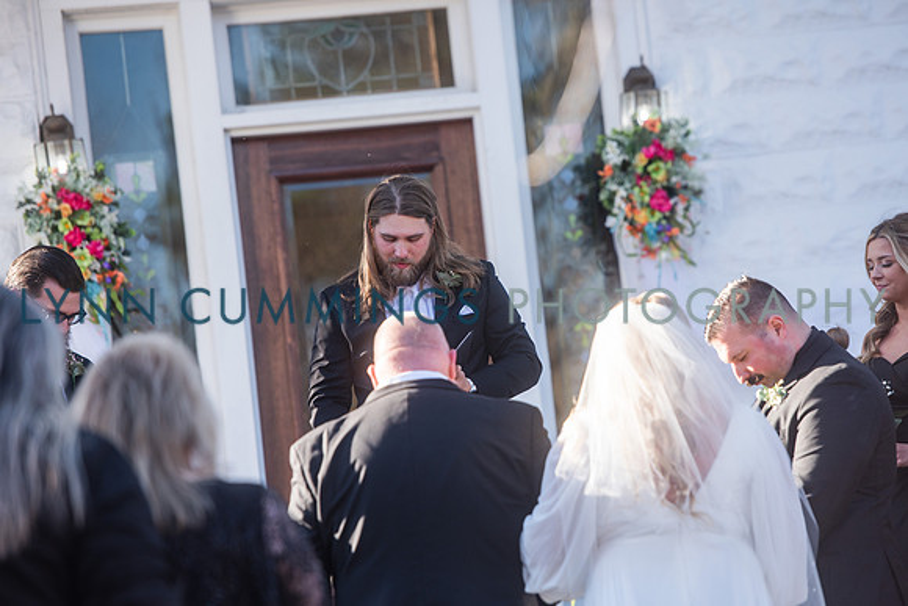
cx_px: 517
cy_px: 345
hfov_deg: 10.3
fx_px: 5029
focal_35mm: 199
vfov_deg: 6.9
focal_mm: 175
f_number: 3.5
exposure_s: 1/400
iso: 100
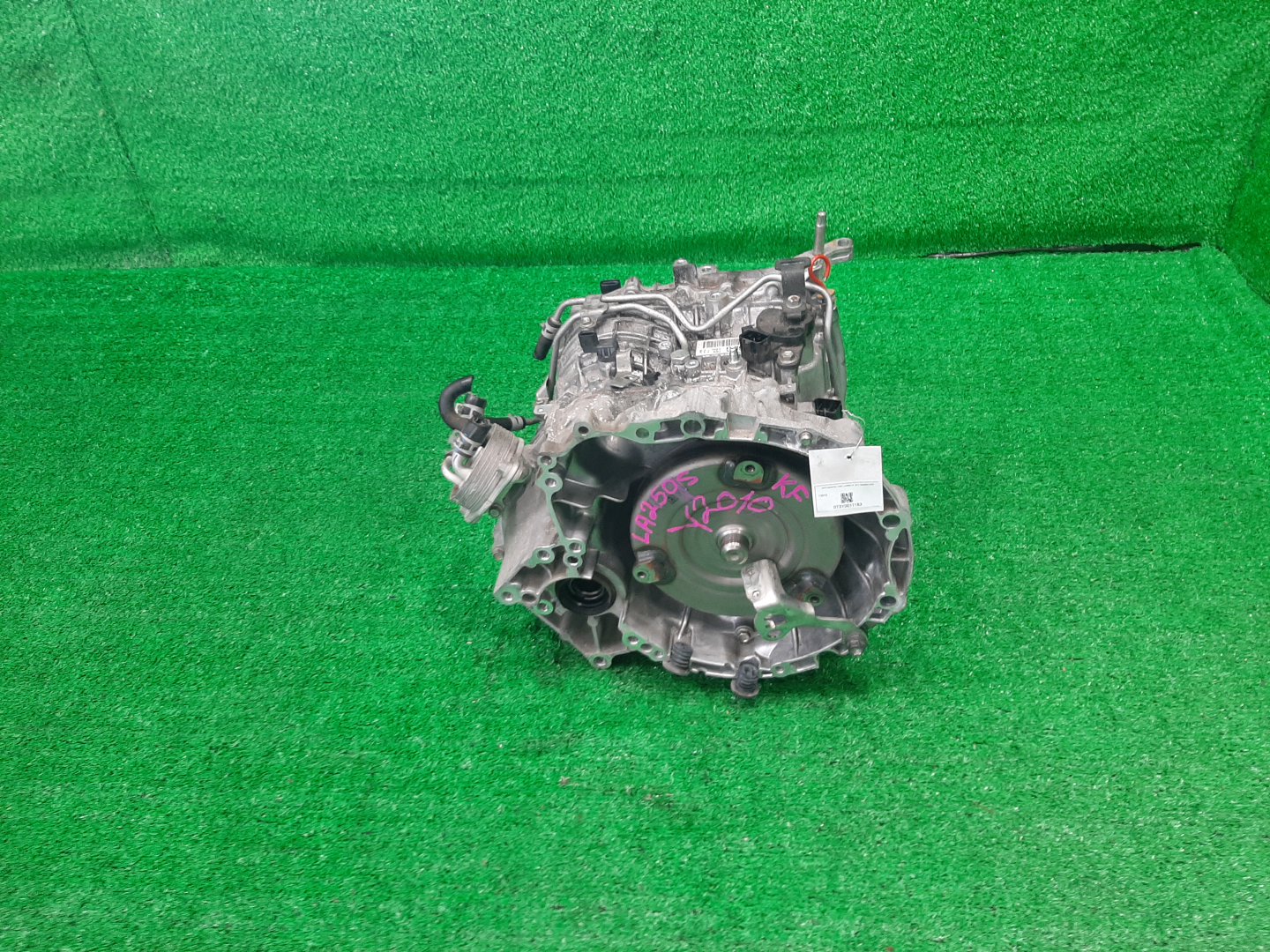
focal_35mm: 26
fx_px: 954
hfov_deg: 67.3
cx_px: 635
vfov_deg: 53.1
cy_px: 476
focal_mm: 3.93
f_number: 1.7
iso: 130
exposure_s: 1/50
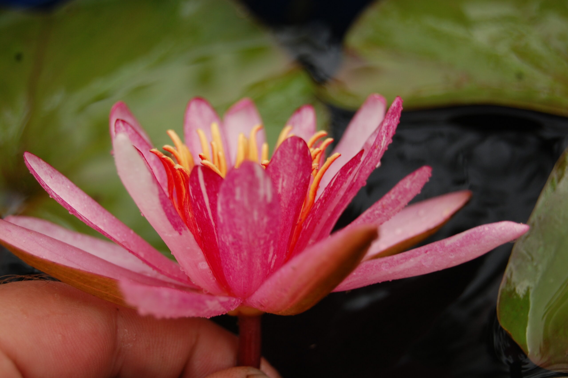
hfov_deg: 24.6
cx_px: 284
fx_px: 1300
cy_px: 189
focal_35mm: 82
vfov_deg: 16.5
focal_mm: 55
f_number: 5.6
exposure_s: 1/125
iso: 220
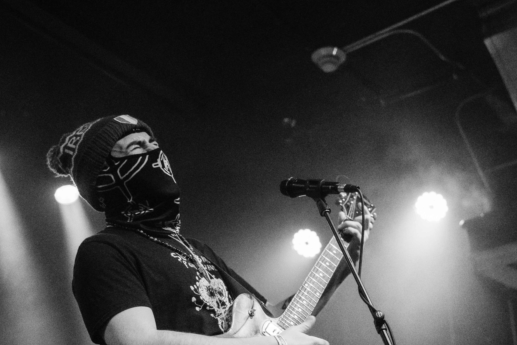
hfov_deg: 31.2
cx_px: 332
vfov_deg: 21.0
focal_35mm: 64
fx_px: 919
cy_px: 267
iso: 12800
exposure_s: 1/100
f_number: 2.8
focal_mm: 40
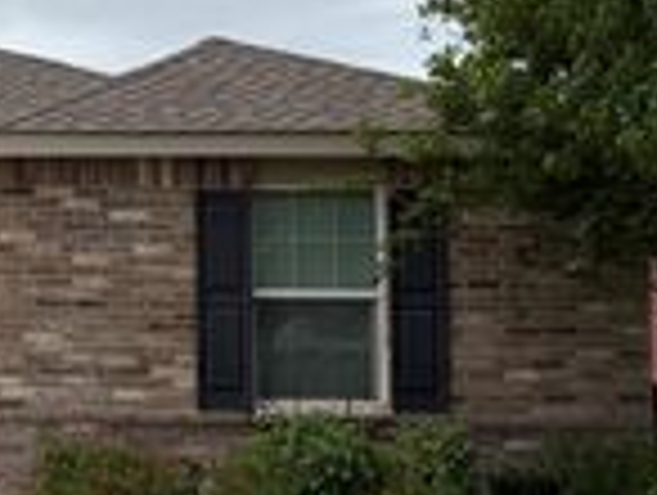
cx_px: -207
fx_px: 1559
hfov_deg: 21.4
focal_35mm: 82
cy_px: 304
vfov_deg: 18.0
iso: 80
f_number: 1.78
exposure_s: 1/8130
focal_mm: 6.76
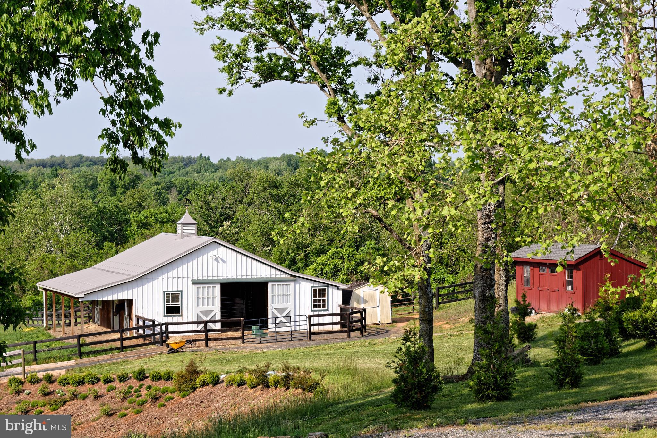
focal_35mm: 85
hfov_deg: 23.9
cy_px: 219
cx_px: 328
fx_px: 1551
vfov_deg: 16.1
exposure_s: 1/400
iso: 320
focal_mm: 85
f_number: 10
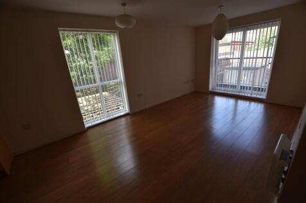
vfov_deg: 77.3
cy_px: 102
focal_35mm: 15
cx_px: 153
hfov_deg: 100.4
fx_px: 127
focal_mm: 10
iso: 100
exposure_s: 1/80
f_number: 4.5
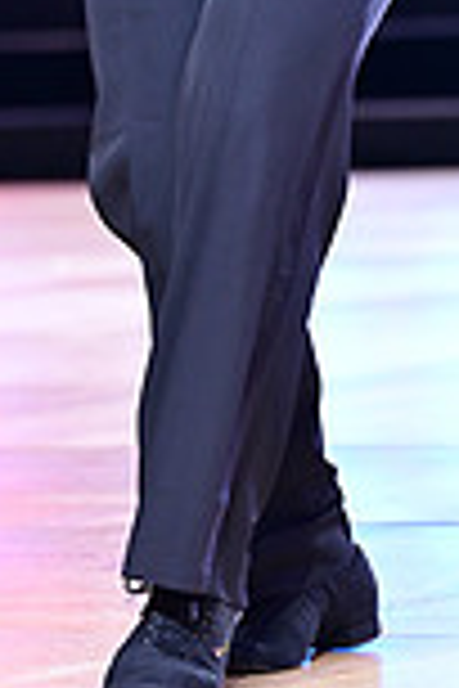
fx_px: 7630
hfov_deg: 3.4
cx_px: 594
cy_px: -193
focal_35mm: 399
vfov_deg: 5.1
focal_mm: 105
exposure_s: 1/250
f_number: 2.8
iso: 1600
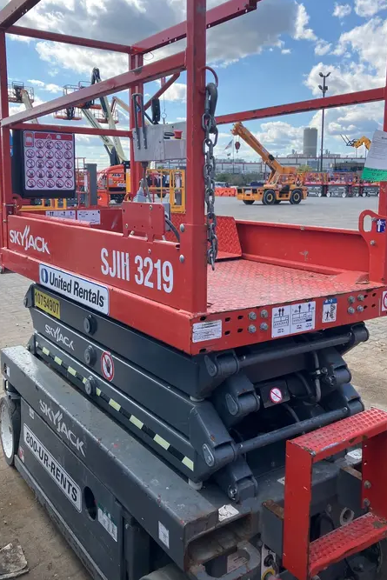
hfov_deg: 41.1
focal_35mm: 32
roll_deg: -0.6
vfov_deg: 58.6
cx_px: 207
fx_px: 516
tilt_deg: -6.6
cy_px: 262
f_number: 1.8
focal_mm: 3.99
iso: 32
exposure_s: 1/823
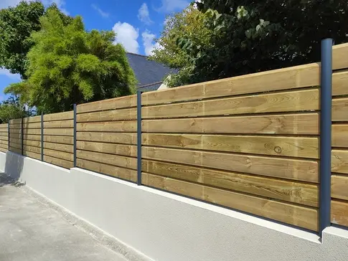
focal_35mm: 24
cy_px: 130
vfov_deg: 56.8
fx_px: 241
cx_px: 174
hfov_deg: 71.6
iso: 50
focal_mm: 5.89
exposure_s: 1/824
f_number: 1.89
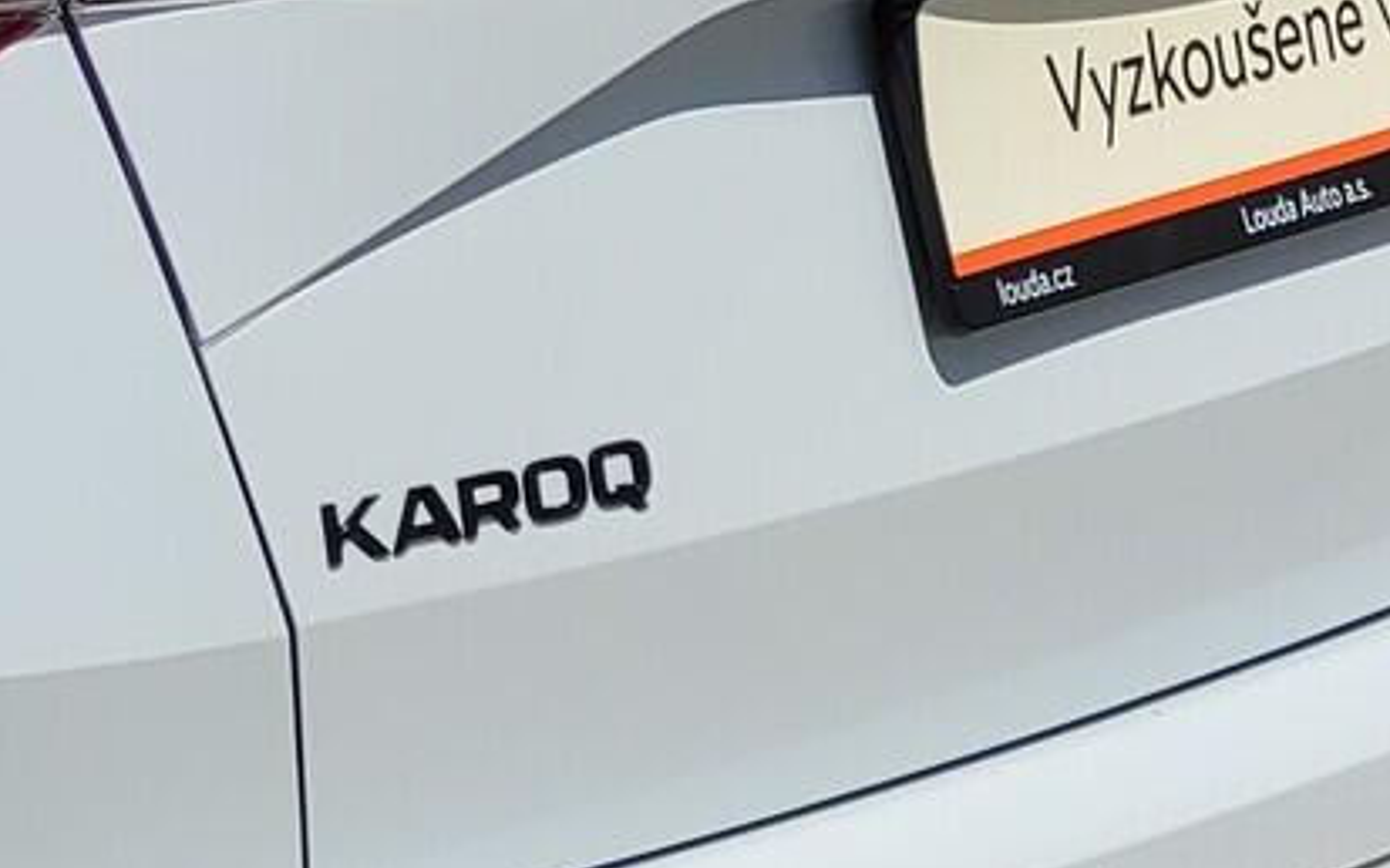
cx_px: 316
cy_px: 495
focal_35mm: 281
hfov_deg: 7.5
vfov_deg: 4.7
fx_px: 10643
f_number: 2.4
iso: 25
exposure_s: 1/2384
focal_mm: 7.12
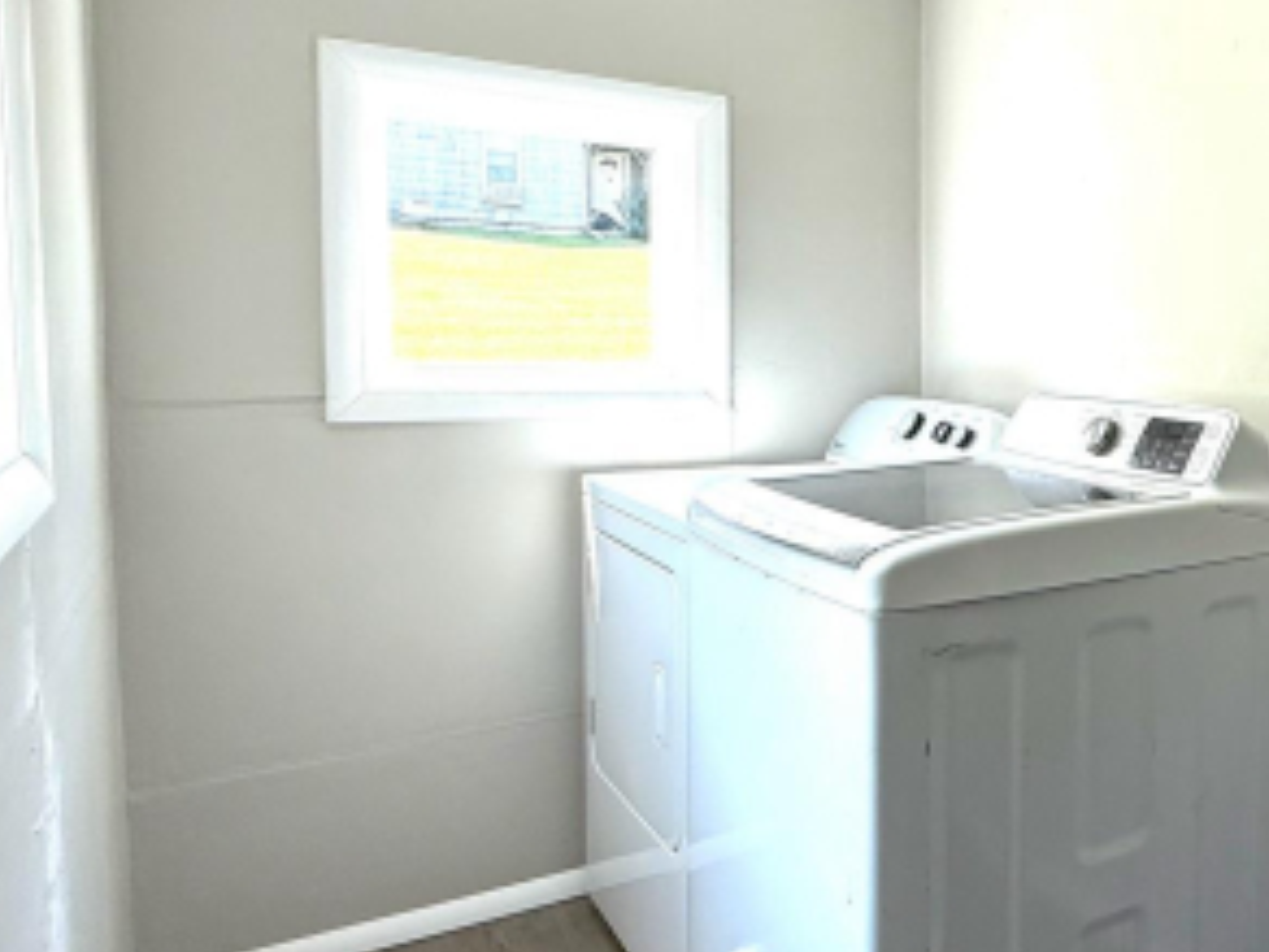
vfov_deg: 44.0
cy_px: 400
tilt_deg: -3.4
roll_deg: -1.1
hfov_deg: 47.2
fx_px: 1173
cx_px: 1271
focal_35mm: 32
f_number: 2.2
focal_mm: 2.22
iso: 64
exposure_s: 1/110
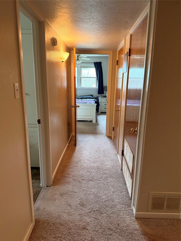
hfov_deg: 56.8
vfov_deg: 71.6
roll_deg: -0.5
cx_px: 90
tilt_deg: -14.6
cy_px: 120
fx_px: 167
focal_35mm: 24
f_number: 1.78
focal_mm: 6.76
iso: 250
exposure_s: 1/60
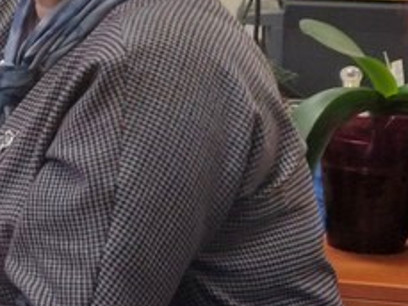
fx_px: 1545
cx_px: -242
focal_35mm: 131
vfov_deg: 11.2
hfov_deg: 13.9
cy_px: -37
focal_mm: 4.25
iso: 250
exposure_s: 1/33
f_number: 1.7
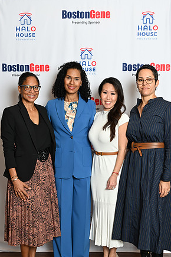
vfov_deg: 35.3
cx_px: 89
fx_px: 399
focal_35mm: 56
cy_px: 168
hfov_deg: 24.2
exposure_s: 1/60
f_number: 3.2
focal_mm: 42
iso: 200
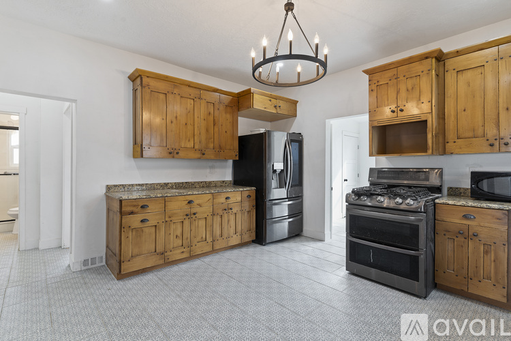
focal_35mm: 17
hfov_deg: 93.3
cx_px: 256
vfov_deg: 70.4
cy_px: 170
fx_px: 241
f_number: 8
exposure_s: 1.6
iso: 100
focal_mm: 17
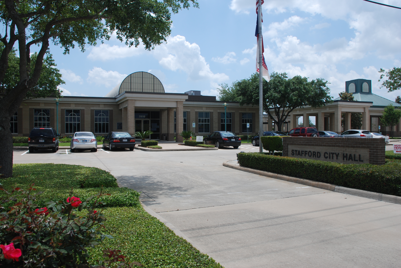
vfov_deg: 43.7
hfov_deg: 61.9
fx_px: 335
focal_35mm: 30
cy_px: 134
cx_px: 200
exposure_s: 1/250
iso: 100
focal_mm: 20
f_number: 8
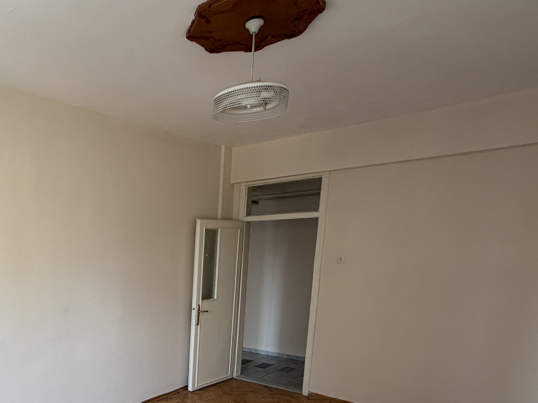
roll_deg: +1.1
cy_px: 334
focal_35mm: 27
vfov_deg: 47.9
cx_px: 79
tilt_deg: -11.8
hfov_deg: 58.2
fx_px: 420
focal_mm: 2.22
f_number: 2.2
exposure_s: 1/121
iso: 100
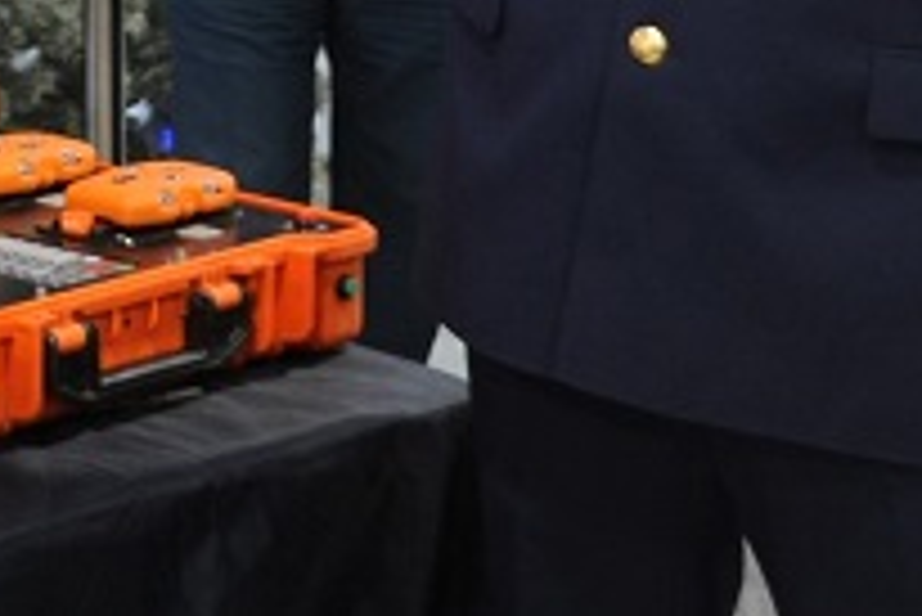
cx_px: -103
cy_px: -571
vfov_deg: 8.8
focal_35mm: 148
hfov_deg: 13.6
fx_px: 3793
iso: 2000
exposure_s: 1/60
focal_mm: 38
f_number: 3.2
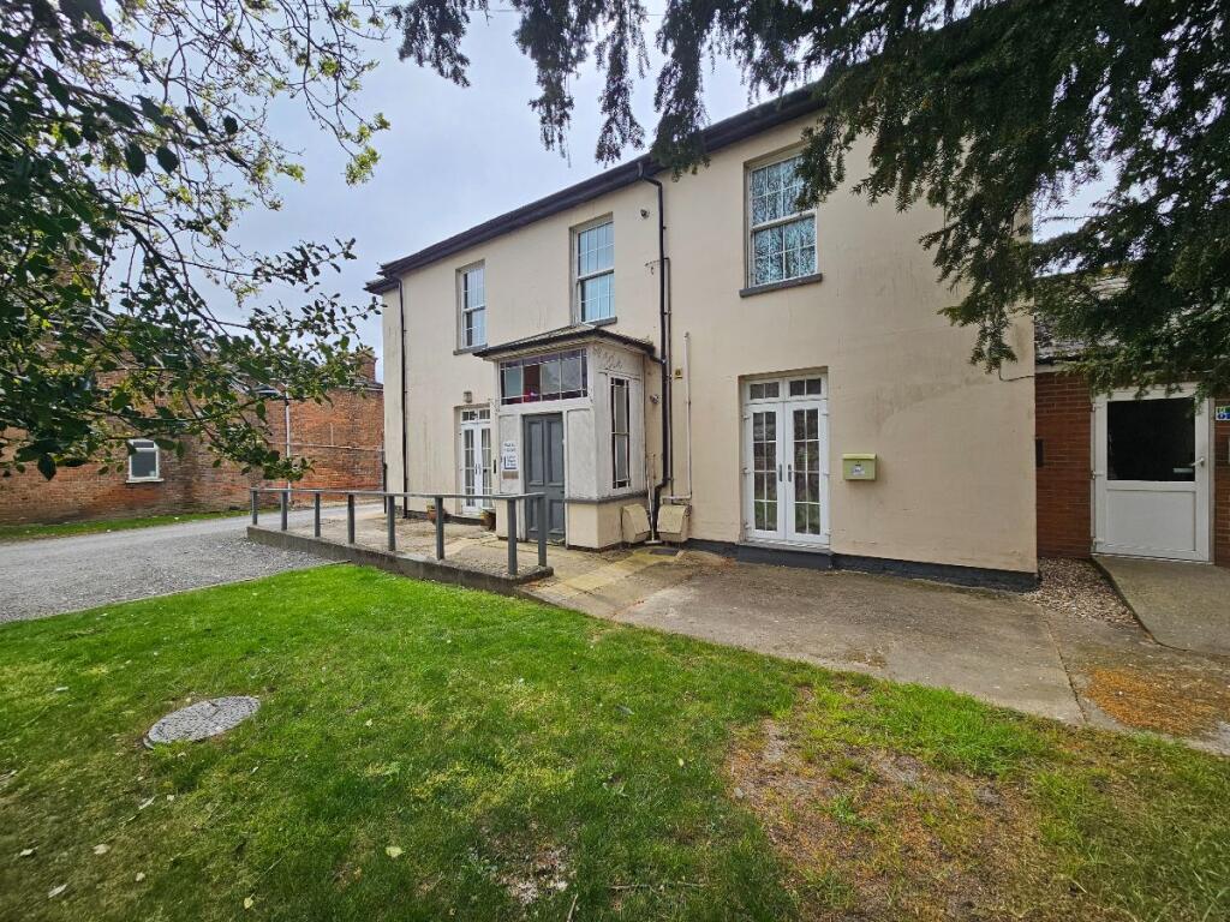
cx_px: 615
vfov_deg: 89.9
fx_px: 462
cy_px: 461
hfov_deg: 106.2
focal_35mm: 13
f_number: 2.2
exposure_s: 1/504
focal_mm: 2.2
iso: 50
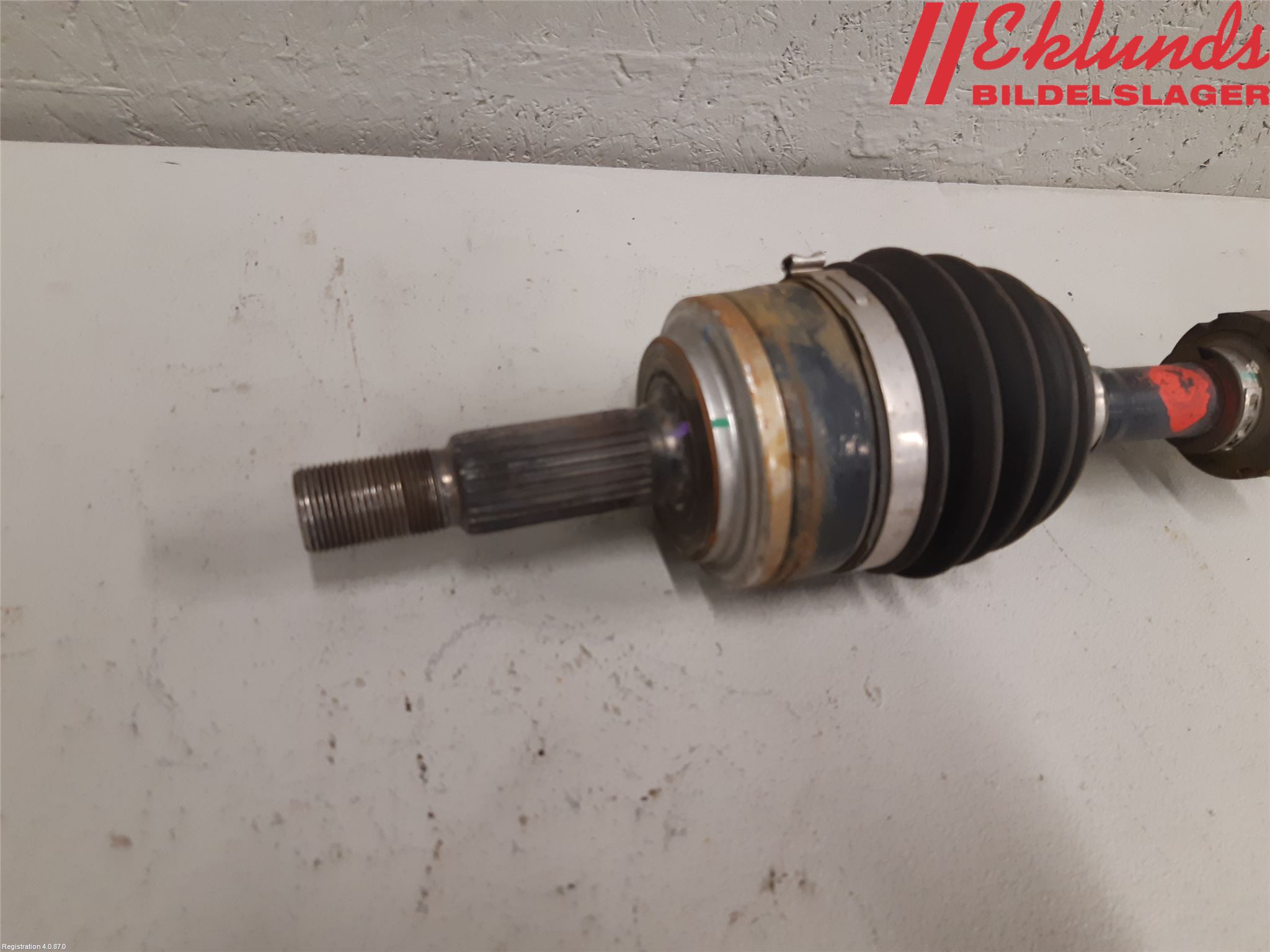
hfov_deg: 67.3
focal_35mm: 26
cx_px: 635
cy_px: 476
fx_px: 954
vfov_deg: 53.1
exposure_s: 1/50
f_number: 1.7
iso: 125
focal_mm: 3.93
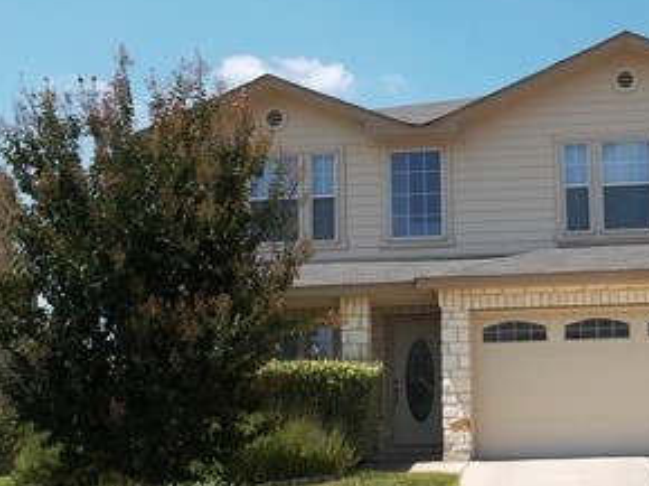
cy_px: 307
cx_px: 483
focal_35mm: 51
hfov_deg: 36.7
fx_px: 955
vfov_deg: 28.4
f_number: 8
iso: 80
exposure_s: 1/200
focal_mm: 5.9
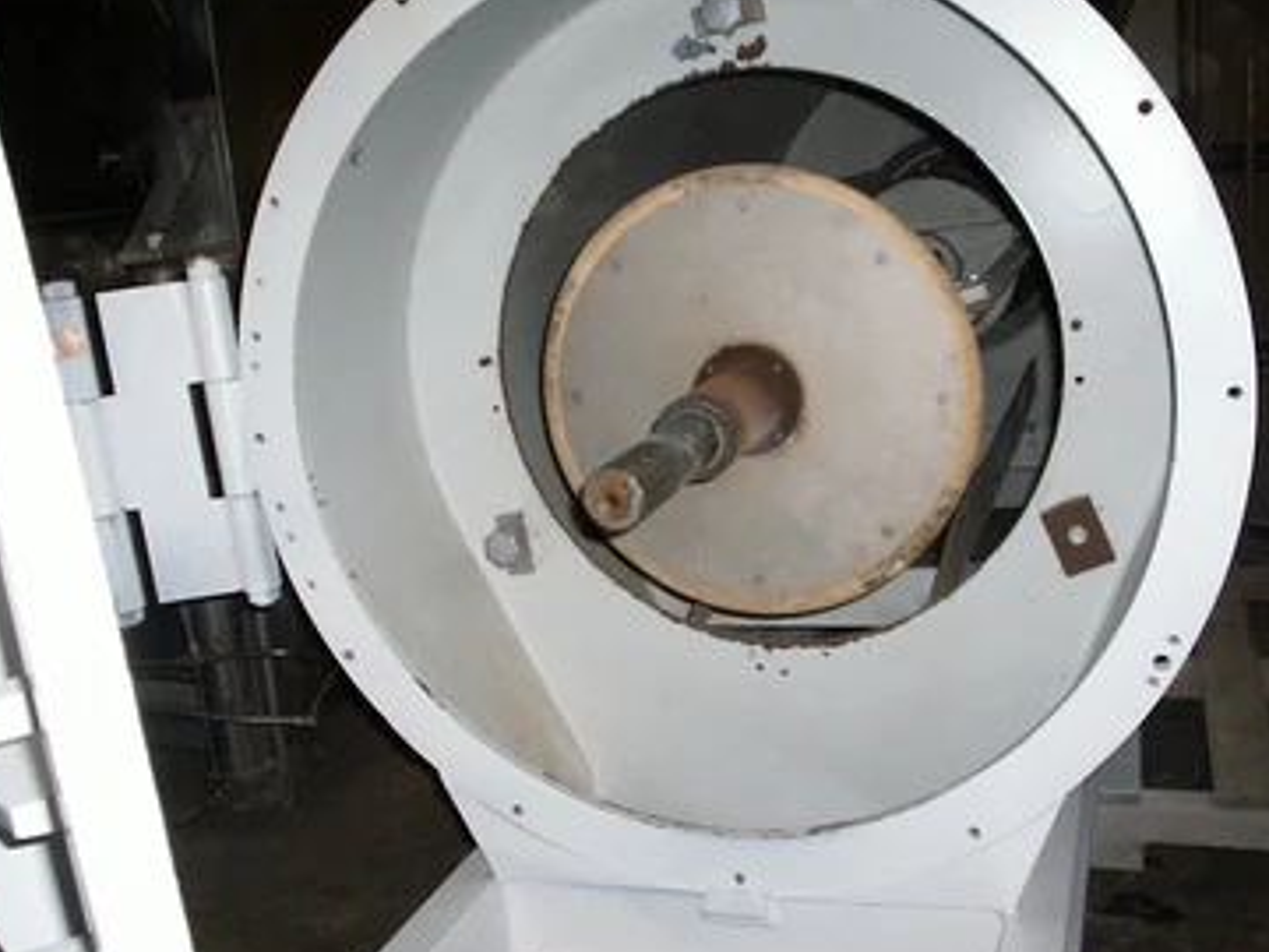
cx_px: 656
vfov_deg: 36.0
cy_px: 455
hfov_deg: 46.8
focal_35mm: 40
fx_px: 1466
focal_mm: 5.9
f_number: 4.5
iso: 140
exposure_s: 1/64
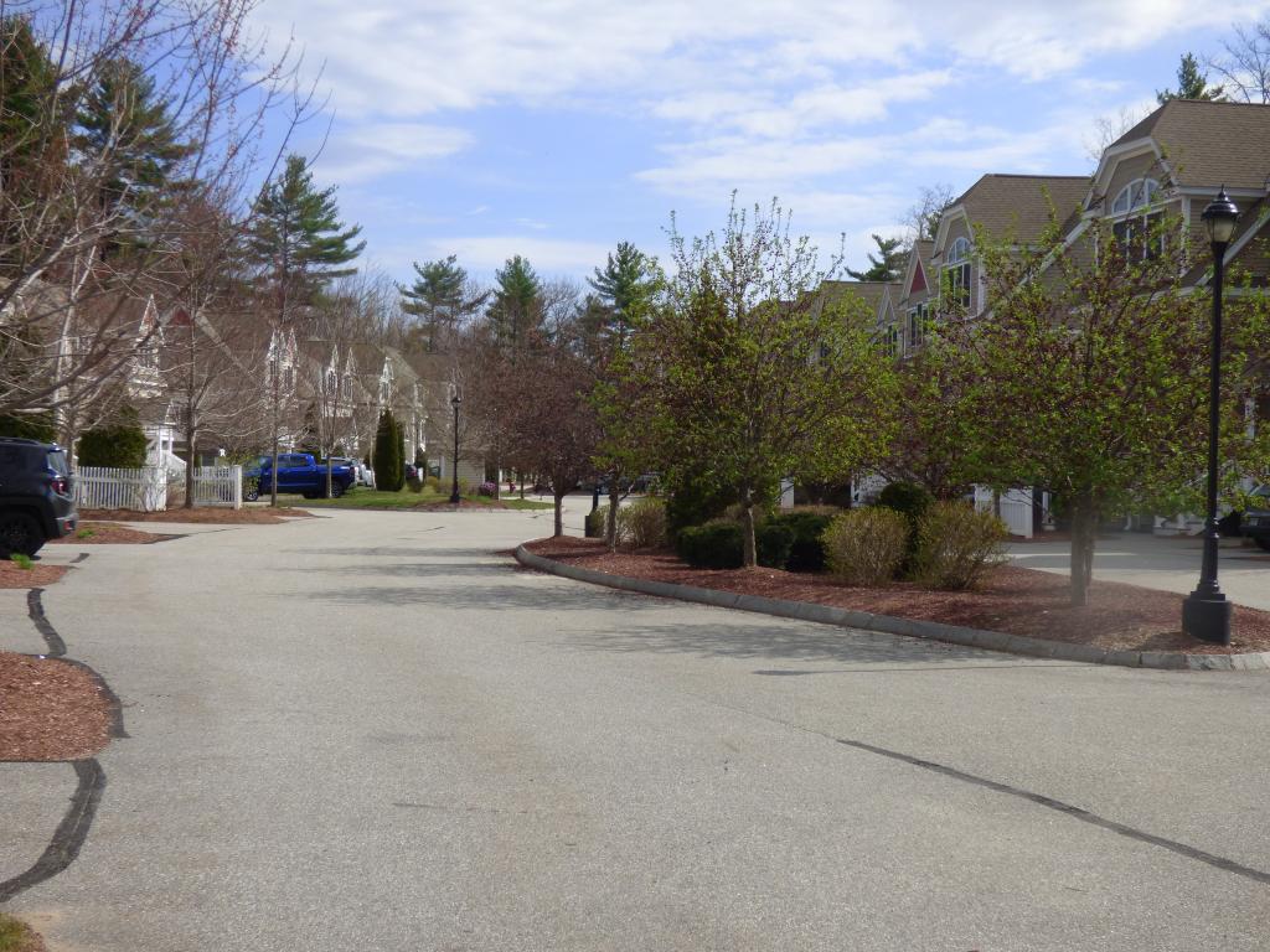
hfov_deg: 36.2
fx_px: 1944
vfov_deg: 27.5
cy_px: 476
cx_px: 635
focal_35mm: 53
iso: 100
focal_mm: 9.1
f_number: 3.9
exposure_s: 1/1000
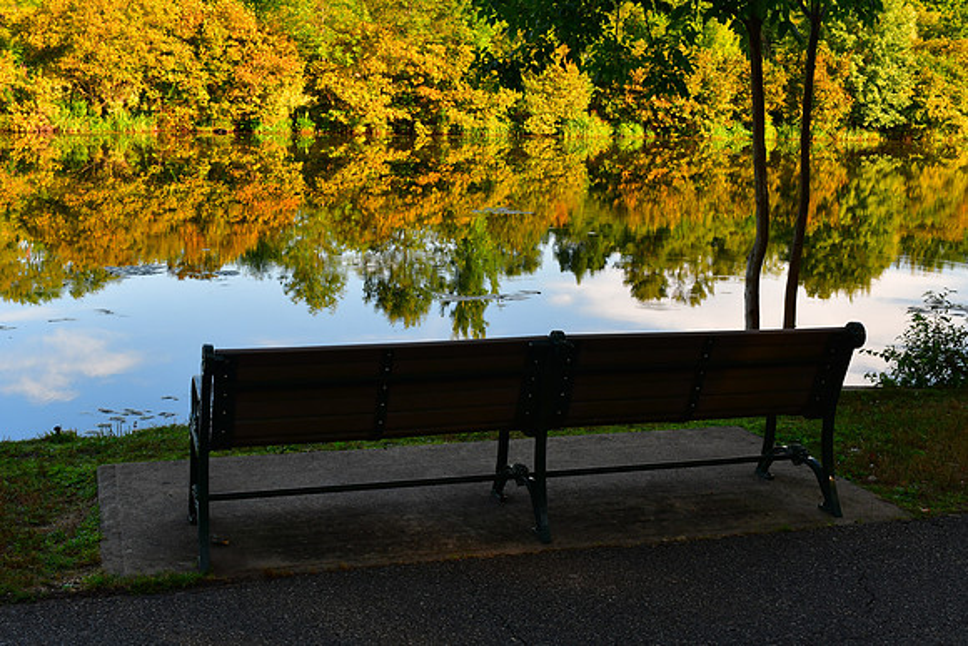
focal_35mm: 45
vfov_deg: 29.9
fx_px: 1210
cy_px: 323
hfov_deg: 43.6
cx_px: 484
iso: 220
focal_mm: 30
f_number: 11
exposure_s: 1/50
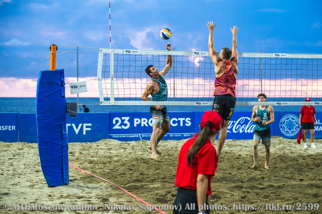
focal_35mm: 90
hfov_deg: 22.6
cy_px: 107
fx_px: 805
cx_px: 161
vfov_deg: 15.2
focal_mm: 90
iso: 1600
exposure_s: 1/640
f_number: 3.5
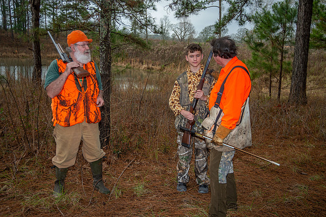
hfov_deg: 48.5
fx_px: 362
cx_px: 163
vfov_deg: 33.4
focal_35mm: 40
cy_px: 108
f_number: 7.1
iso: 250
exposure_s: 1/200
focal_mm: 40
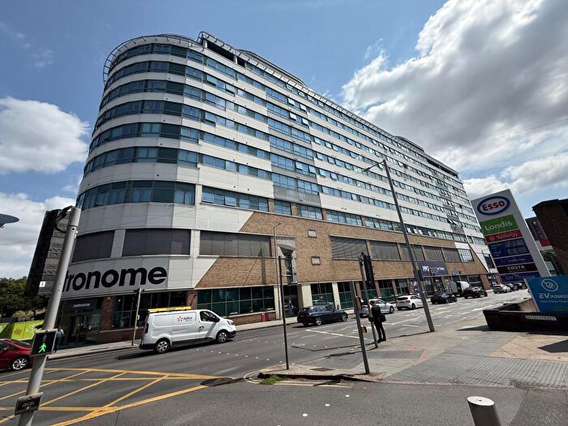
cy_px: 213
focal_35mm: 14
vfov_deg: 85.7
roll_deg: +4.9
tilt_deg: +20.4
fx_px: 230
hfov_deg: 102.1
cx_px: 284
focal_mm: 2.22
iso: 50
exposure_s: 1/2611
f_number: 2.2
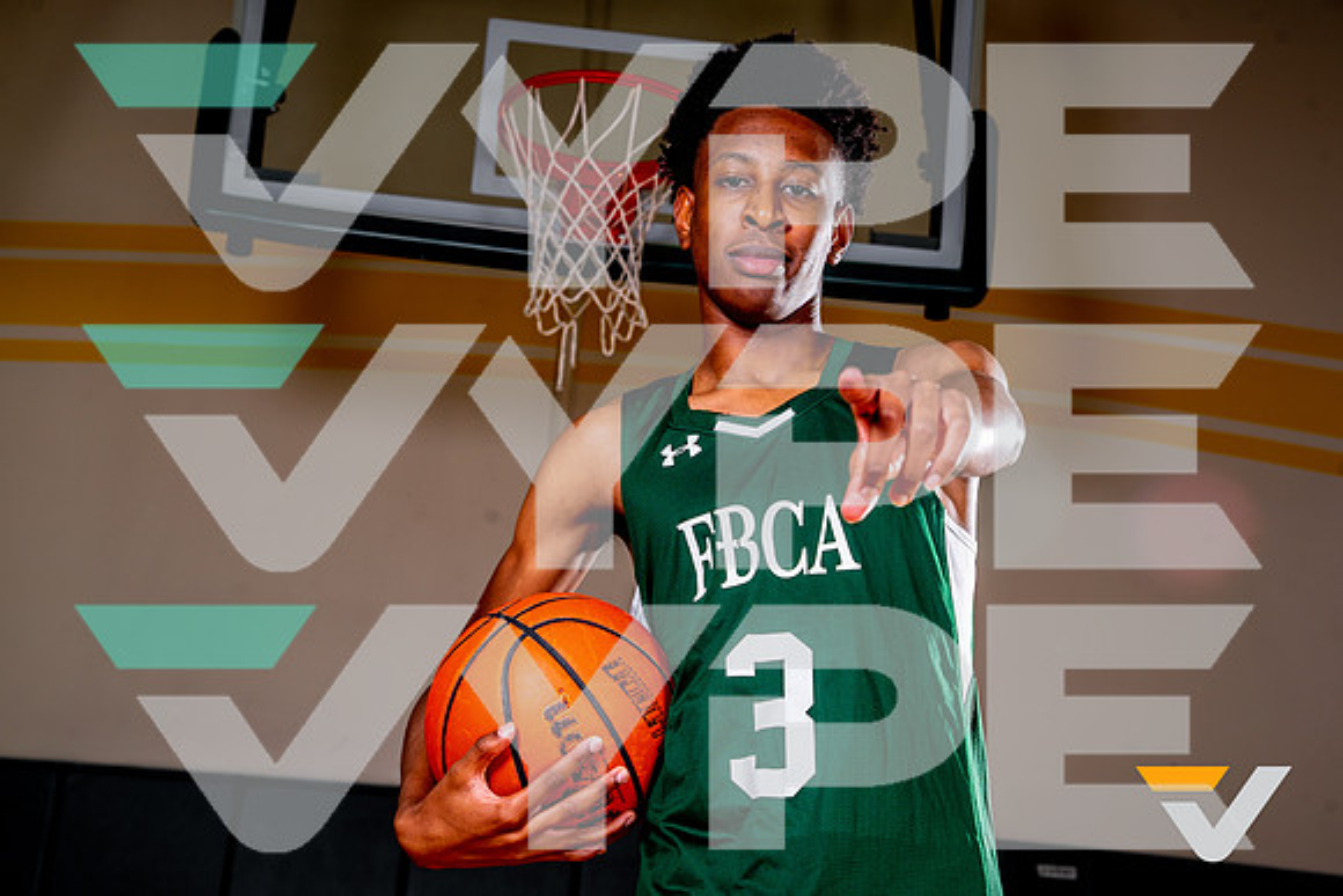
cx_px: 672
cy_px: 448
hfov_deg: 31.9
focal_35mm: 63
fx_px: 2351
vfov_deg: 21.6
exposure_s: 1/125
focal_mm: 63
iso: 100
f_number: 8
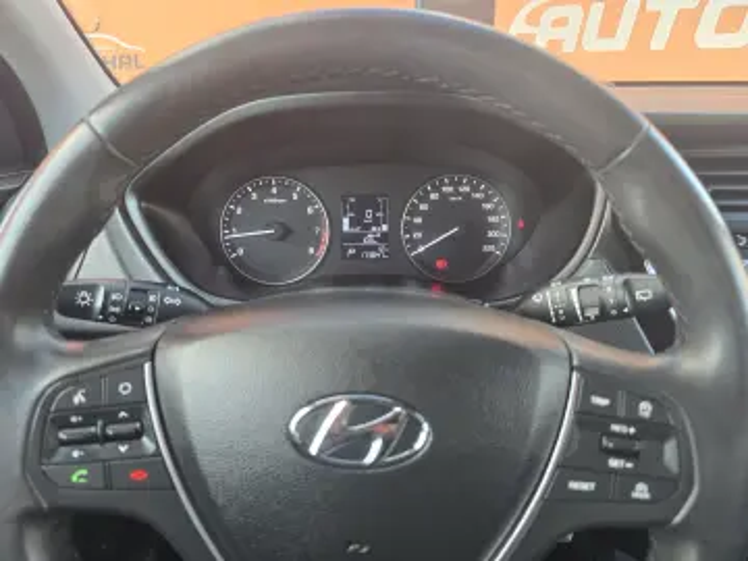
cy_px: 280
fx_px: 497
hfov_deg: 73.9
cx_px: 374
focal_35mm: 23
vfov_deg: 58.9
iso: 250
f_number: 1.7
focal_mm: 6.3
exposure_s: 1/100
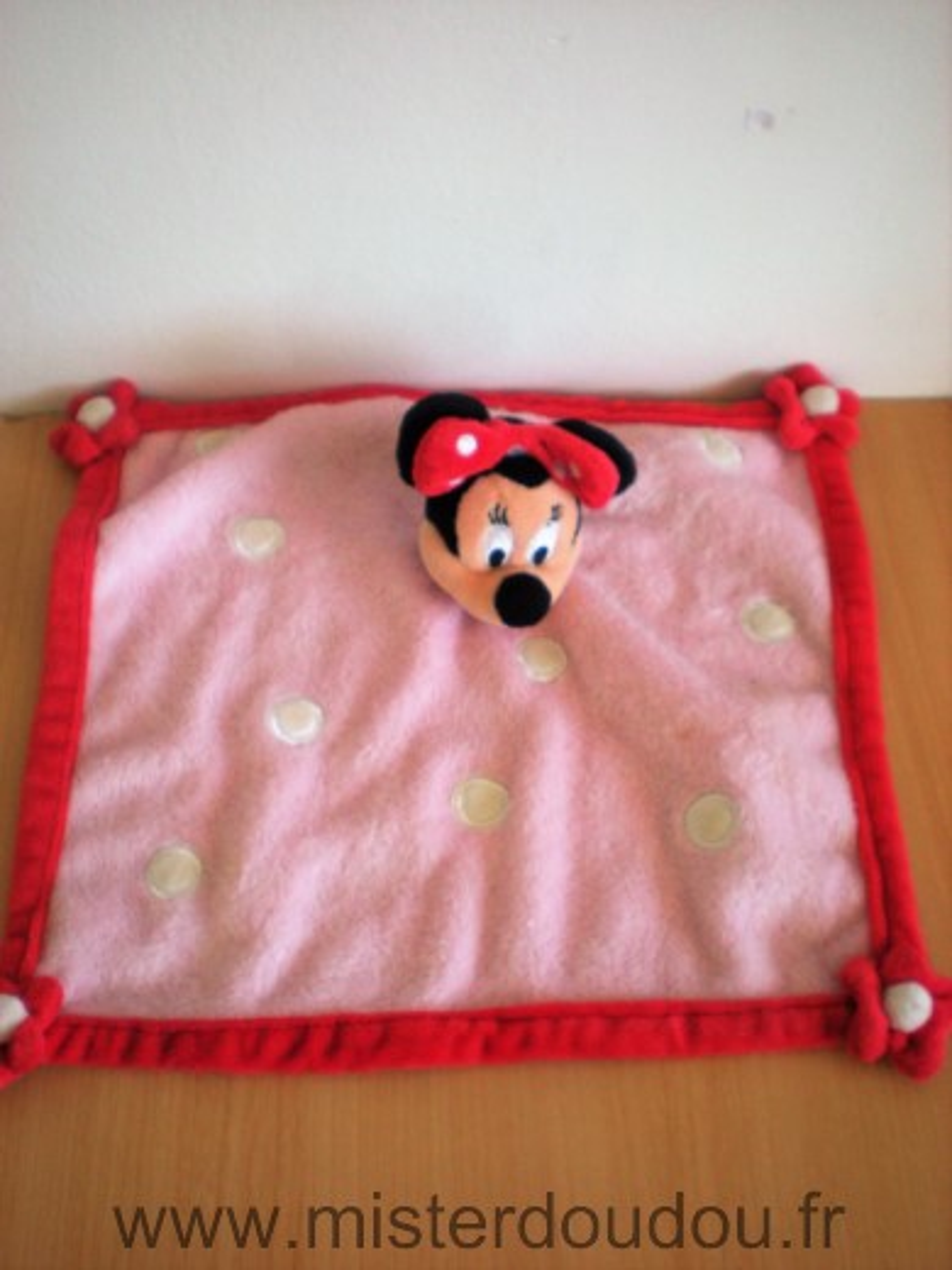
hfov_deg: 37.7
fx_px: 1393
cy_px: 635
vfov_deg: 49.0
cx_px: 476
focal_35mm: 38
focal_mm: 6.3
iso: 192
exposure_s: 1/58.4
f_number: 3.1
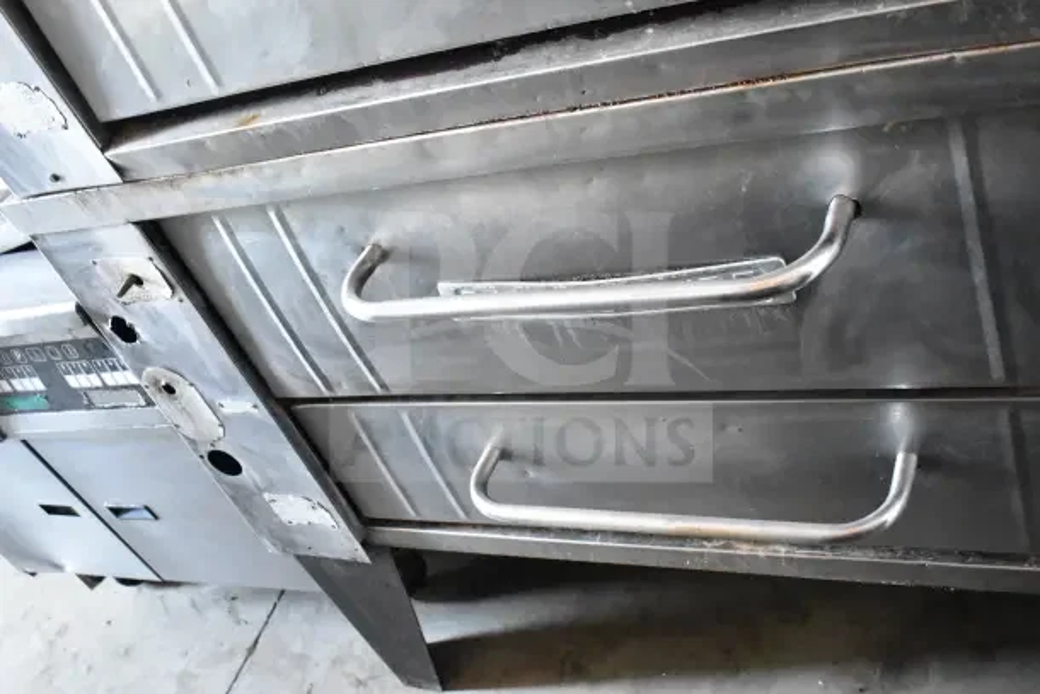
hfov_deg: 51.3
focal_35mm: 38
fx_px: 1084
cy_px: 347
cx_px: 520
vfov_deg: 35.5
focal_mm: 25
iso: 6400
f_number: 4
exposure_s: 1/40
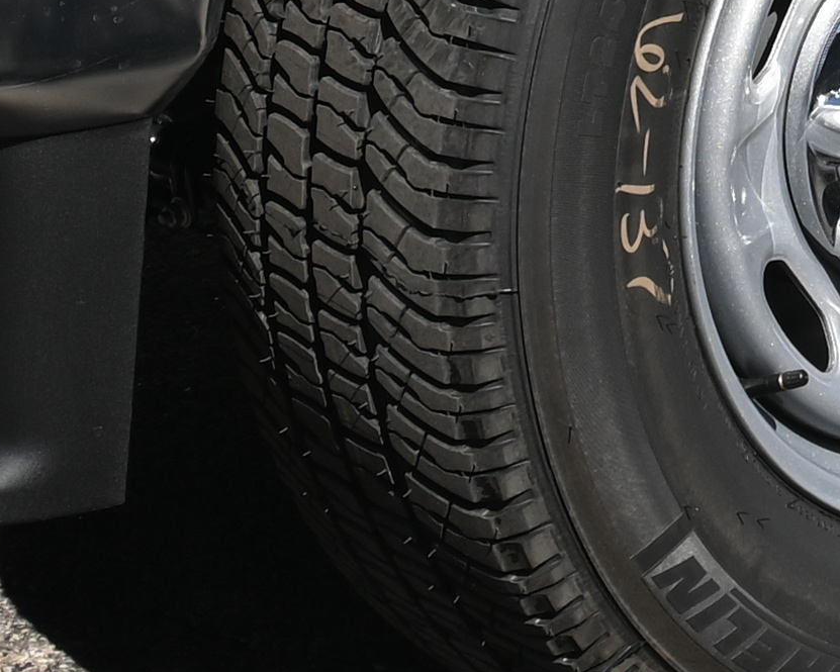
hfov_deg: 6.7
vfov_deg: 5.3
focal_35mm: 288
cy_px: -611
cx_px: 954
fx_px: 7154
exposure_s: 1/500
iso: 100
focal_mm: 30.5
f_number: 8
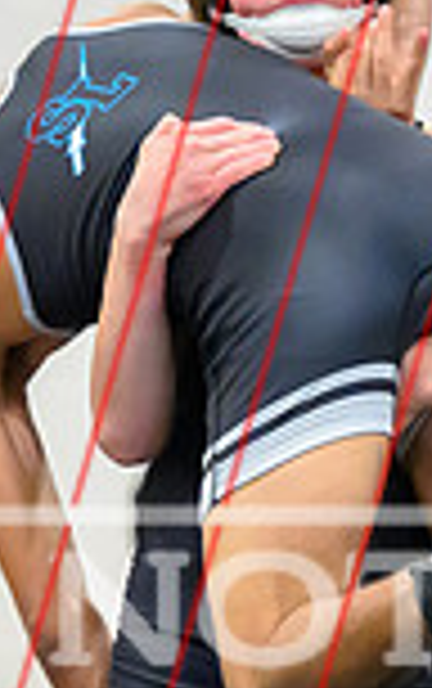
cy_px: 537
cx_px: 372
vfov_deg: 3.7
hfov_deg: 2.3
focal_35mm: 573
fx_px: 10764
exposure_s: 1/640
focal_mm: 130
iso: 8000
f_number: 2.8
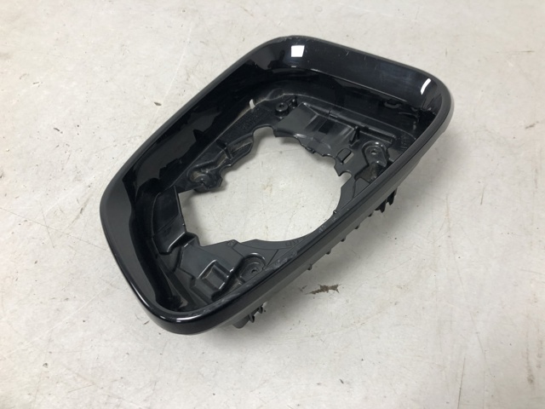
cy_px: 204
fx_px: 441
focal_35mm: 28
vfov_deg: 49.7
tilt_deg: -57.6
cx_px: 272
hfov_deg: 63.4
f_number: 1.8
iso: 40
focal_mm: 4
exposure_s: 1/20
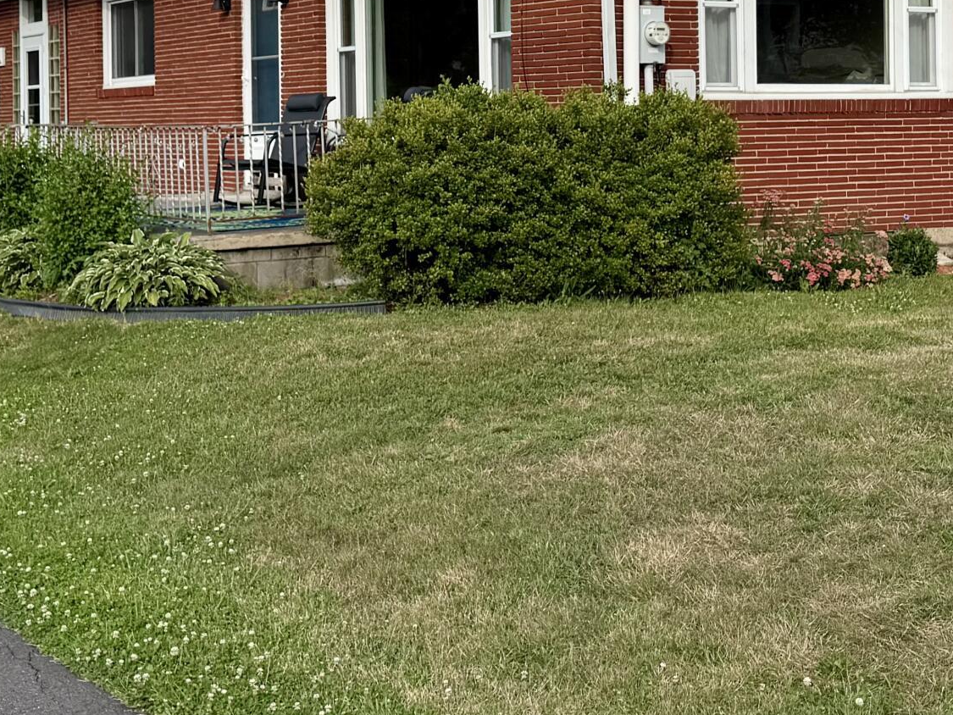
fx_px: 1762
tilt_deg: +1.0
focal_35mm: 64
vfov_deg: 22.5
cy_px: 100
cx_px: 475
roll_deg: -0.1
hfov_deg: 30.3
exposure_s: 1/3279
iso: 80
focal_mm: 6.76
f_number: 1.78
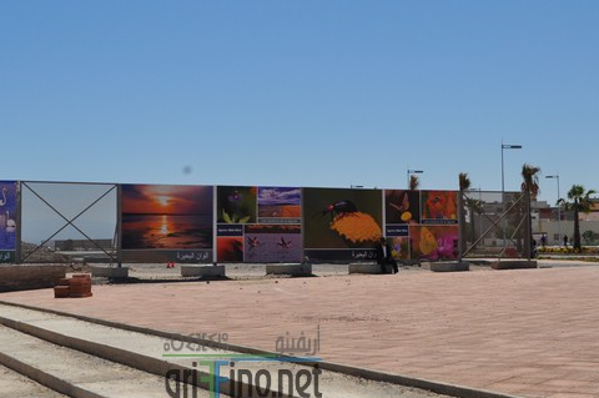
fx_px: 1064
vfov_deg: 21.2
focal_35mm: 64
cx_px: 242
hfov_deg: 31.4
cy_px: 165
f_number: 11
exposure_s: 1/500
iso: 200
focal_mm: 32
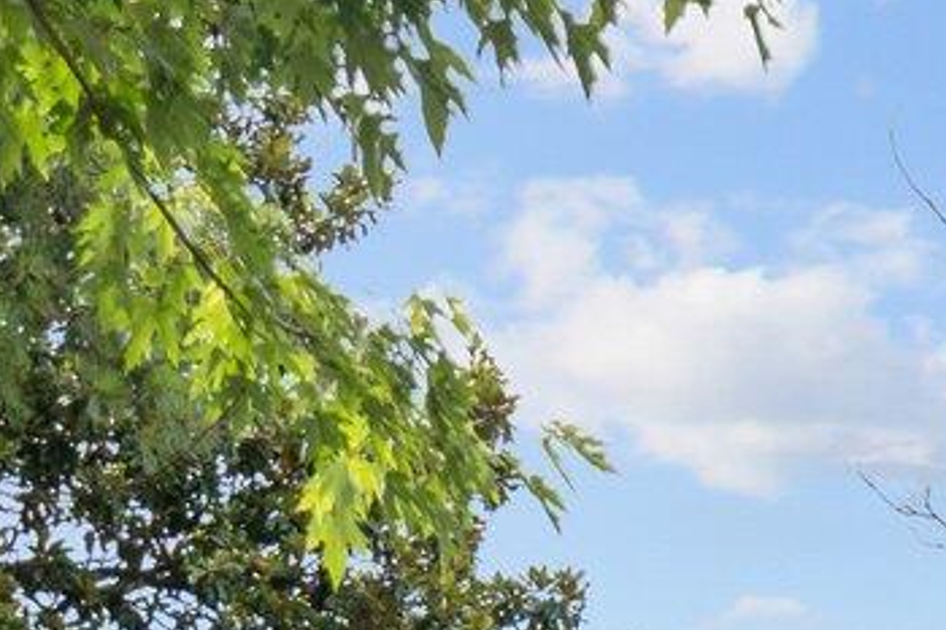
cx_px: 2314
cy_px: 1537
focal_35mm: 205
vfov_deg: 6.4
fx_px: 5384
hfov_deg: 9.0
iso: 400
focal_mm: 35
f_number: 4
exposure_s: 1/2000
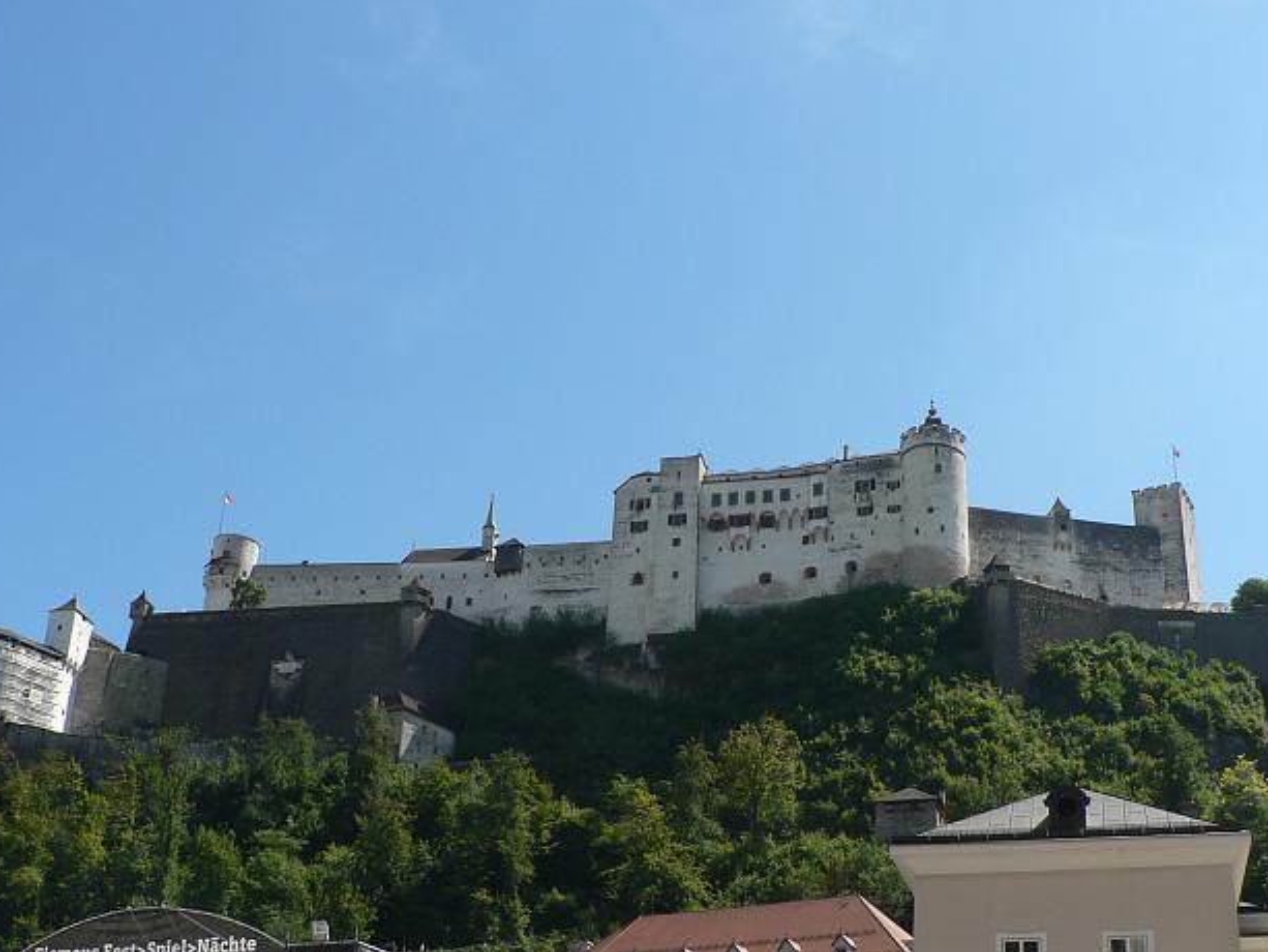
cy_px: 546
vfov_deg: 30.8
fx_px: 1722
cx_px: 666
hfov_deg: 40.4
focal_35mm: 47
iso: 80
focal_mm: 6
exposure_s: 1/400
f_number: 5.6
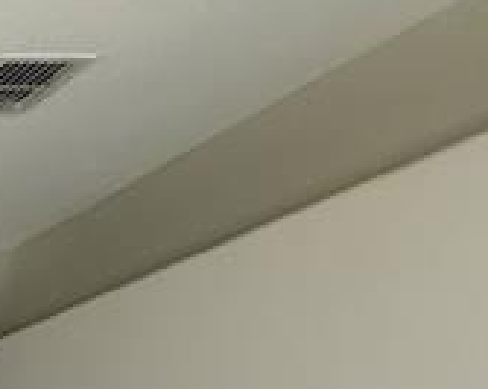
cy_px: 737
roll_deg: +1.2
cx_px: -535
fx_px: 1211
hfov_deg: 16.4
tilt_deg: -4.1
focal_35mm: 84
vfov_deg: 15.3
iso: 320
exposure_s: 1/99
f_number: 2.2
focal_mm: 2.22
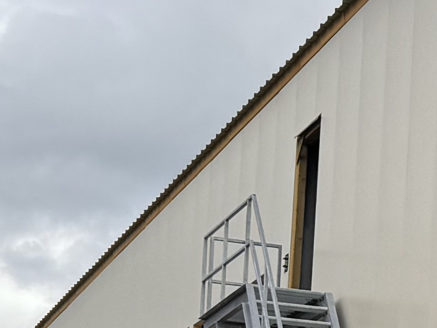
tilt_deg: +10.0
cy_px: 416
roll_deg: -2.2
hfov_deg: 10.9
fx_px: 2083
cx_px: 872
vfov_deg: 8.9
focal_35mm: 165
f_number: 1.78
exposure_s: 1/4950
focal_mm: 6.76
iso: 80
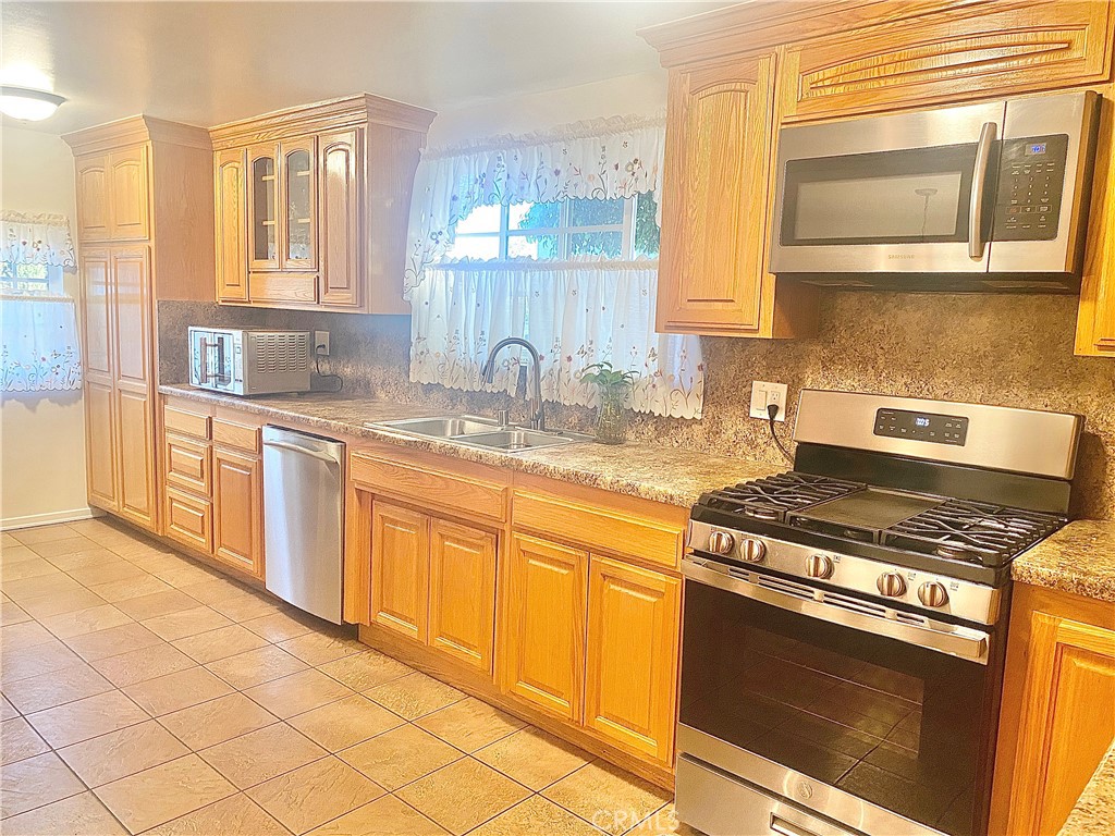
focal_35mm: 26
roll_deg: -2.3
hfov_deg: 67.3
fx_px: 837
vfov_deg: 53.1
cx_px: 558
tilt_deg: -7.8
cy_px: 418
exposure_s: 1/60
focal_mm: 4.25
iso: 160
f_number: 1.8
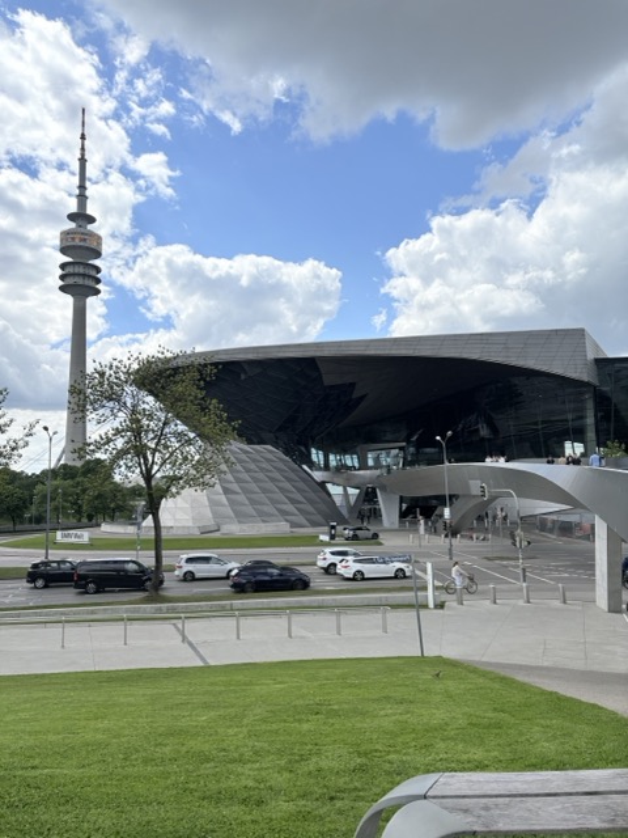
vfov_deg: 67.3
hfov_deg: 53.1
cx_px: 314
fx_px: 629
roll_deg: +4.1
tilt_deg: +5.0
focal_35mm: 26
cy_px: 419
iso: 50
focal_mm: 5.96
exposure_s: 1/4329
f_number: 1.6
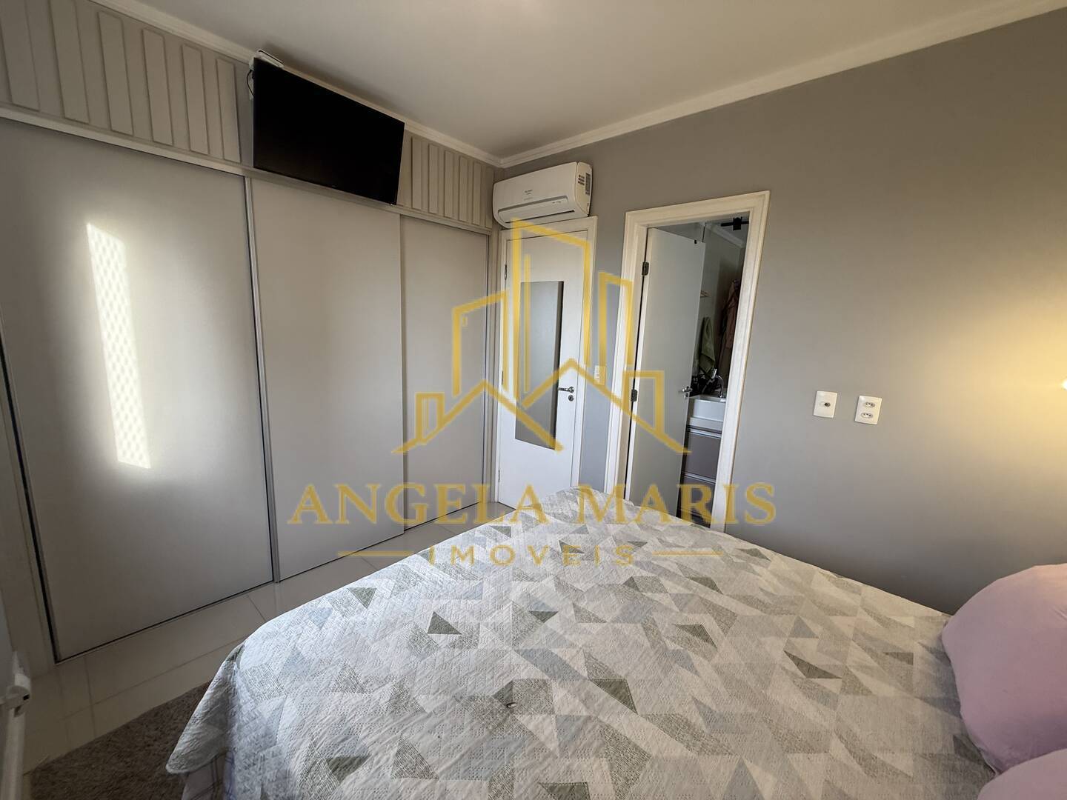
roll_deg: -2.5
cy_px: 400
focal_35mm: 14
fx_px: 432
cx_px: 534
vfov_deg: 85.7
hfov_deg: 102.1
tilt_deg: -10.1
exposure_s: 1/120
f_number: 2.2
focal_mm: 2.22
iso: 125
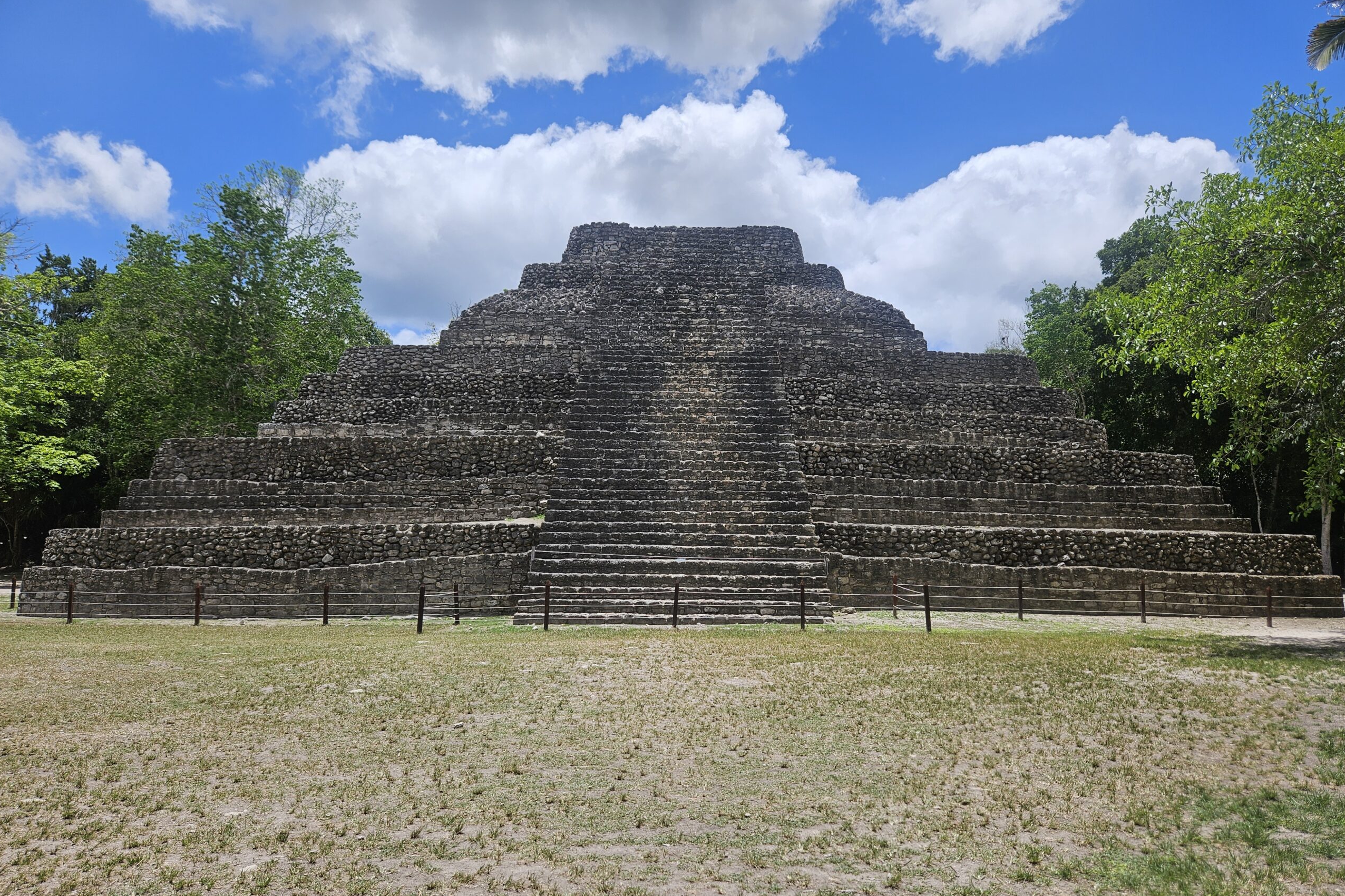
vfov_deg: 53.0
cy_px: 496
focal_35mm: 24
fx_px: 897
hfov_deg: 73.7
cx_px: 671
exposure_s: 1/2708
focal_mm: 5.4
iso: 25
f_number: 1.8
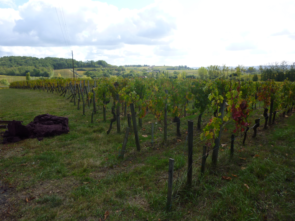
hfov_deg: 69.4
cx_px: 148
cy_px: 110
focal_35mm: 25
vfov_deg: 54.9
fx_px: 213
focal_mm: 4.5
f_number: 3.3
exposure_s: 1/400
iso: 80
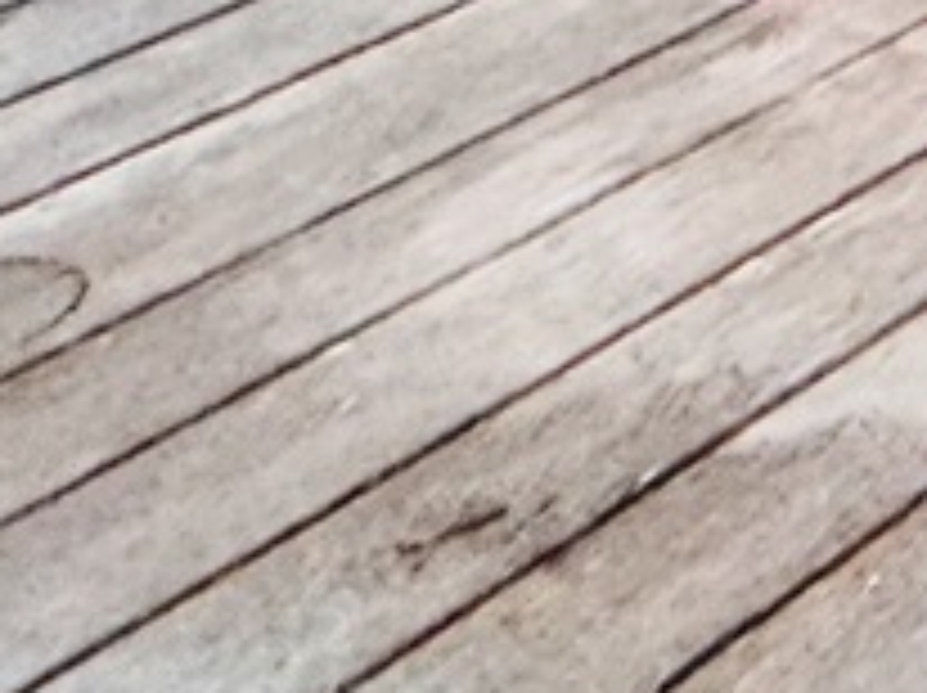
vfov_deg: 11.1
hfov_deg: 11.9
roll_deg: -1.9
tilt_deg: -3.3
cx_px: 2637
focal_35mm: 102
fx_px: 2728
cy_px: -1186
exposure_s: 1/99
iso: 40
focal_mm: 2.22
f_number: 2.2
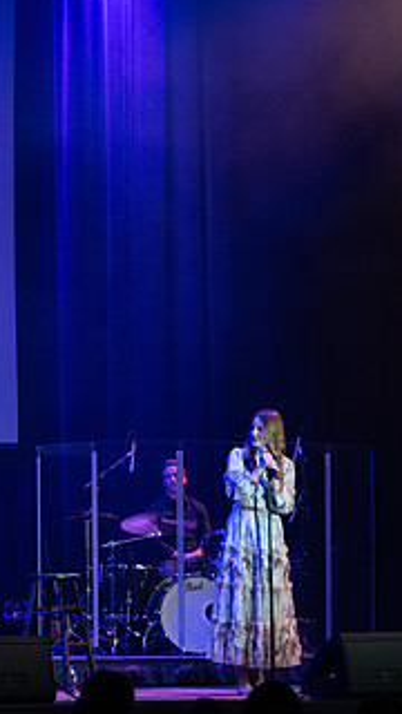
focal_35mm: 172
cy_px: 380
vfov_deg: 12.5
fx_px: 3259
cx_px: -71
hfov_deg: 7.0
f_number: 2.8
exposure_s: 1/400
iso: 1600
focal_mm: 75
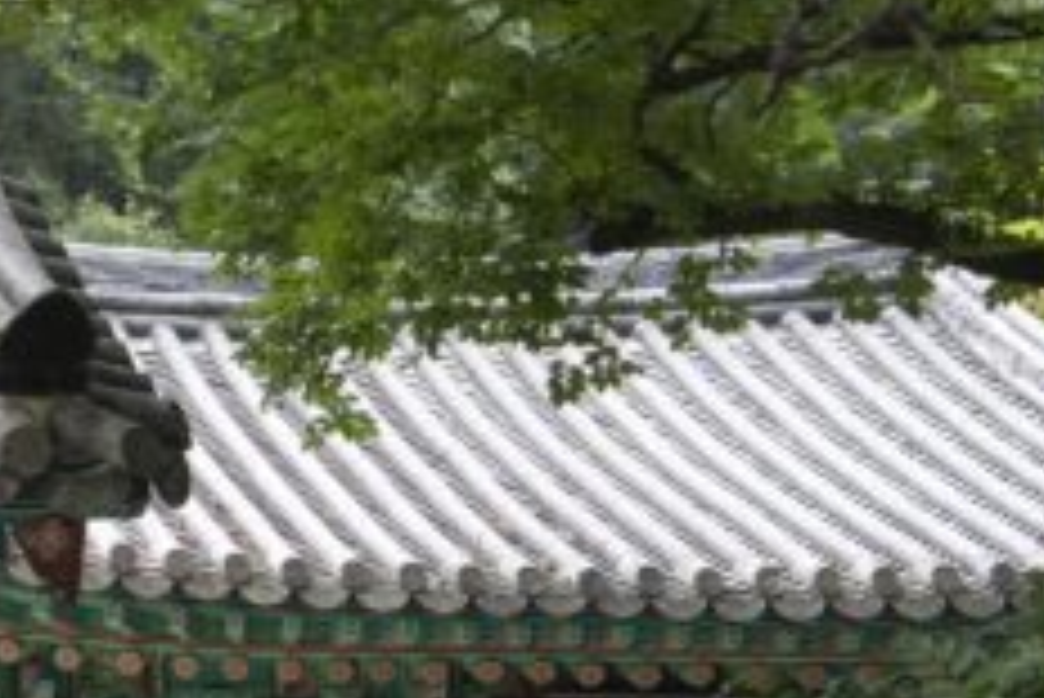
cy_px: 777
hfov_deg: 14.3
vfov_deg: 10.6
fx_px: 3714
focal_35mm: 128
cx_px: -760
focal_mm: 29
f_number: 4
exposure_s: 1/60
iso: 160
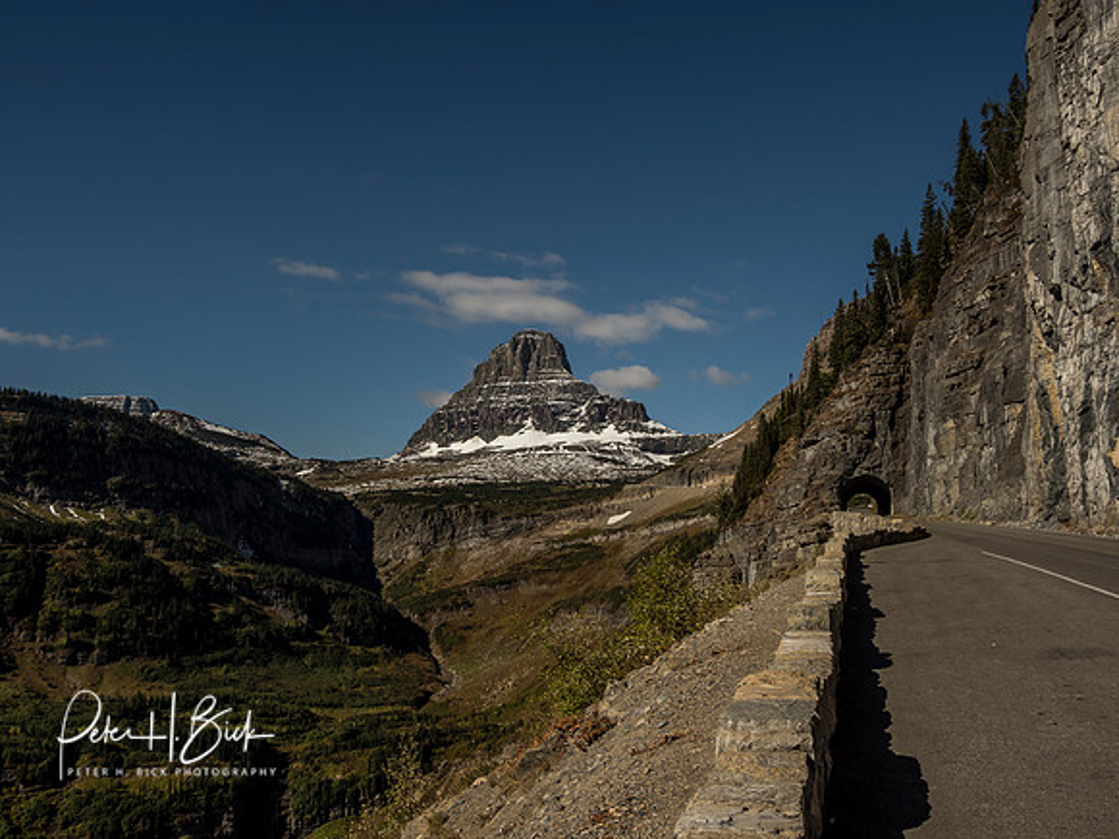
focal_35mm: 32
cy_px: 420
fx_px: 1034
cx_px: 560
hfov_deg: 56.8
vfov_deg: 44.2
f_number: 8
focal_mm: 16
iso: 200
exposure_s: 1/640
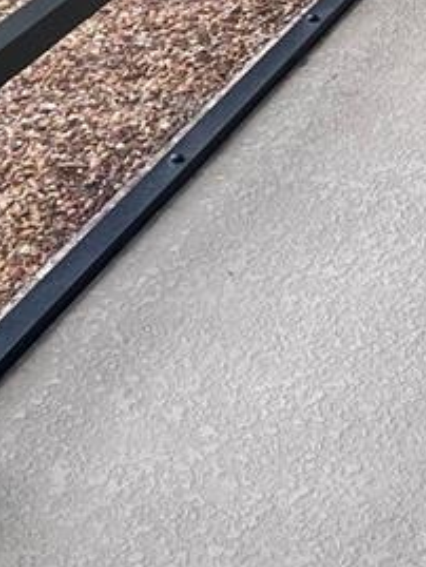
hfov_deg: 12.0
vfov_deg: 15.4
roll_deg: +0.3
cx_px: 700
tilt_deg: -11.5
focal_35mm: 116
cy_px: -339
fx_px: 1902
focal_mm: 5.7
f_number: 1.5
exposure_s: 1/495
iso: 50
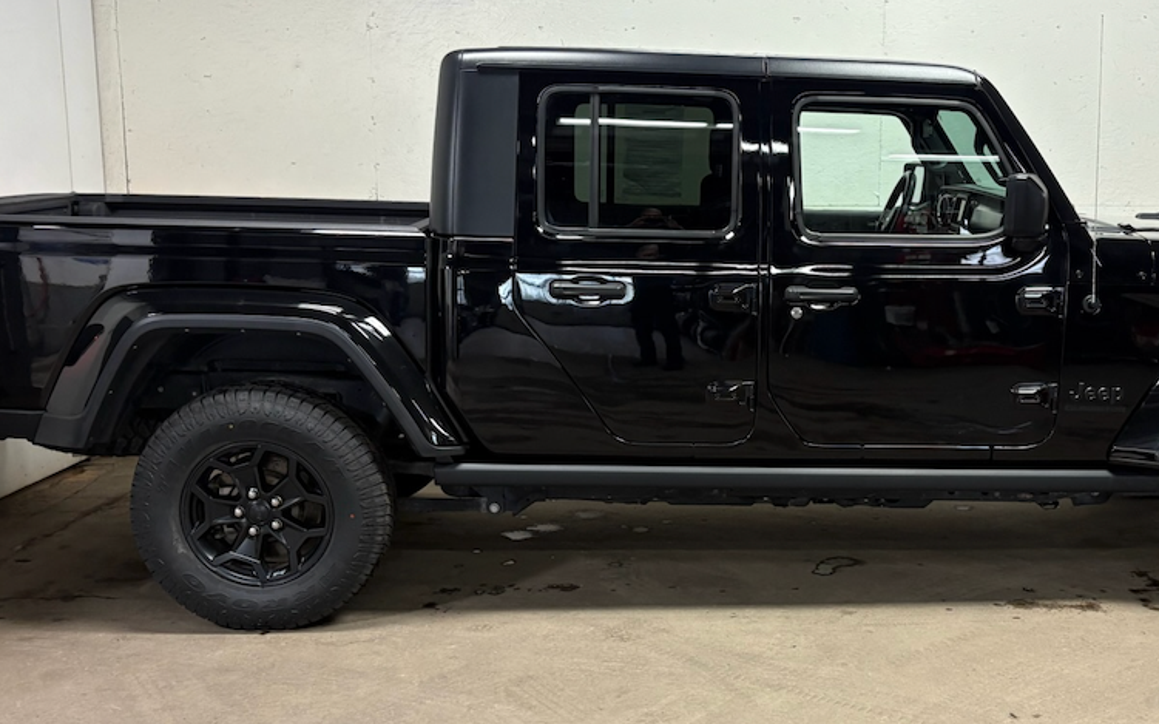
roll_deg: -0.3
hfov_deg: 42.3
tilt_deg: -11.5
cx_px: 725
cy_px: 440
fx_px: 1484
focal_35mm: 47
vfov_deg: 27.3
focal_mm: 5.96
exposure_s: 1/60
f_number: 1.6
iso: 125
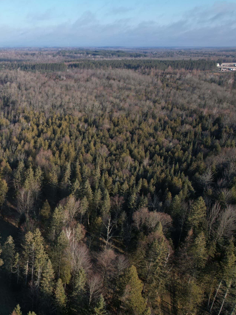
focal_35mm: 32
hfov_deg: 39.3
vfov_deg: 56.8
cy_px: 157
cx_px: 3
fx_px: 291
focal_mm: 8.38
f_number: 2.8
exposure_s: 1/30
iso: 100
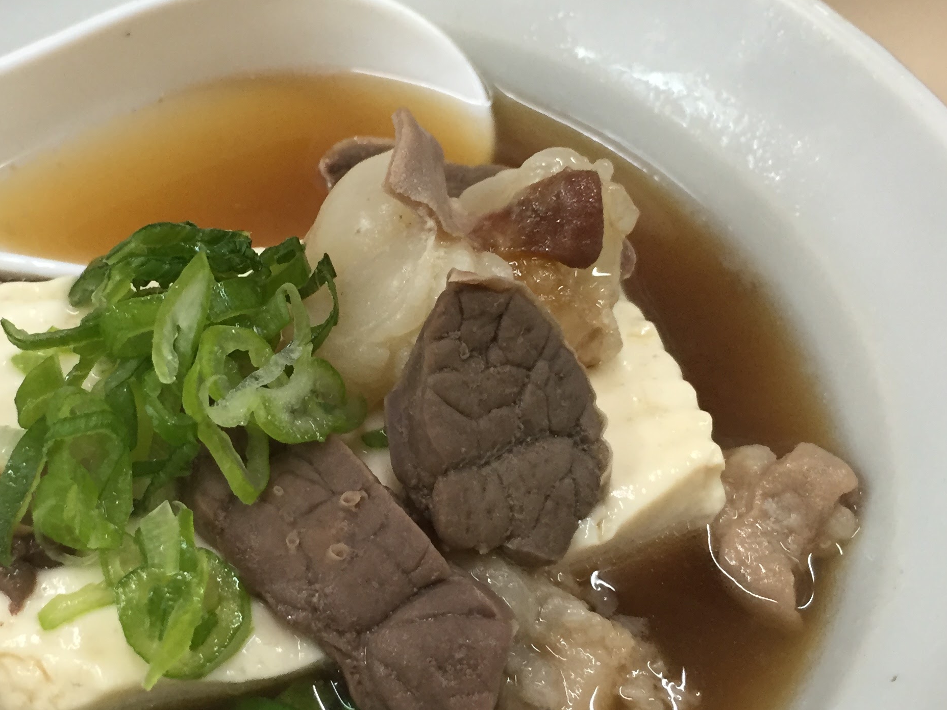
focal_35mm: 51
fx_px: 1395
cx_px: 276
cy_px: 376
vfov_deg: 28.6
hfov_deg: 36.9
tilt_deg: -52.1
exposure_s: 1/30
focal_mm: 4.15
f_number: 2.2
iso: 125
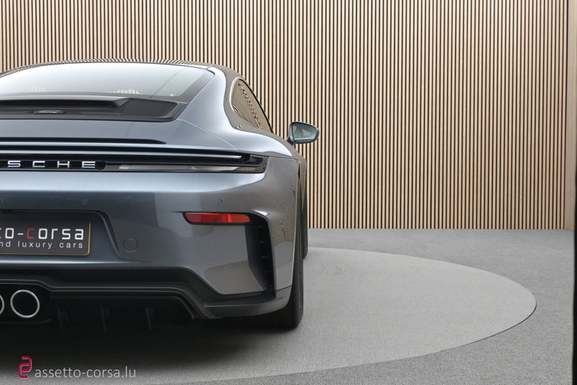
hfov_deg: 40.0
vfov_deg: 27.3
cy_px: 192
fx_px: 794
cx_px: 288
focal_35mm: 50
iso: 1000
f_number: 5
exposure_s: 1/50
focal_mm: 33
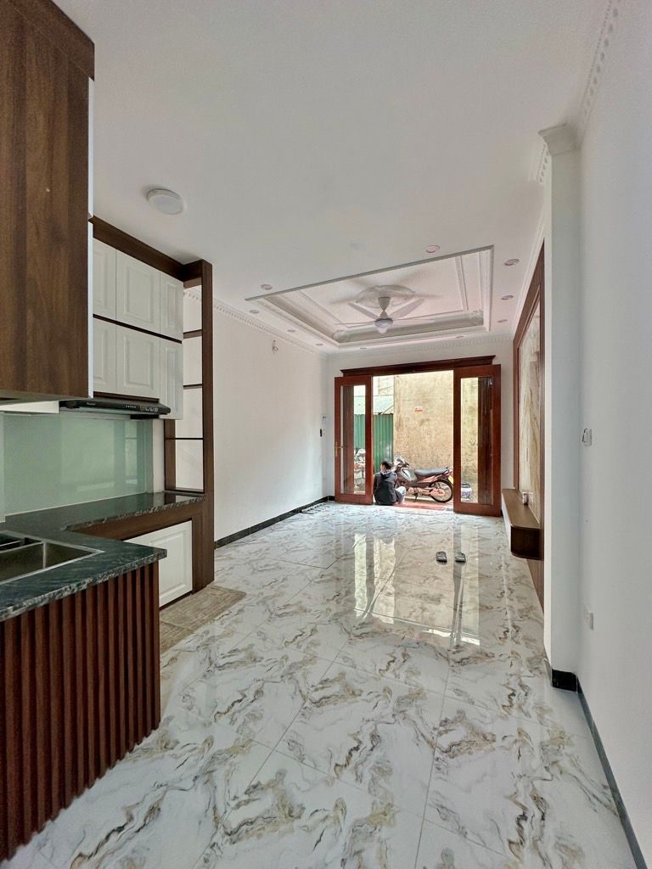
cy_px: 434
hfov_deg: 85.7
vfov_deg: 102.1
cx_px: 326
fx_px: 352
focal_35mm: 14
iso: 100
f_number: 2.2
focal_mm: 2.22
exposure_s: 1/99
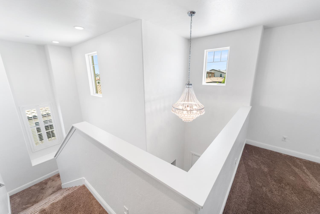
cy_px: 107
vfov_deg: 81.2
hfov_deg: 104.3
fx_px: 124
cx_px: 160
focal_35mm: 14
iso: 320
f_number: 8
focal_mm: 14
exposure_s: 1/200
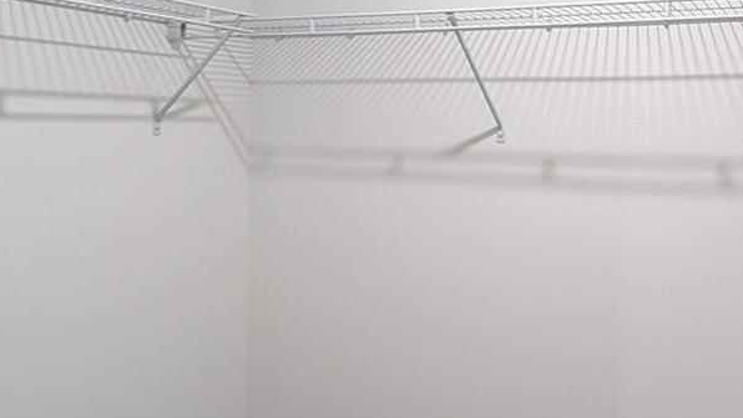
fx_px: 689
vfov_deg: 33.3
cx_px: 539
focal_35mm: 35
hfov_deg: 54.5
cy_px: 126
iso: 61
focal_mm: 2.23
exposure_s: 1/24
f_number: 1.95
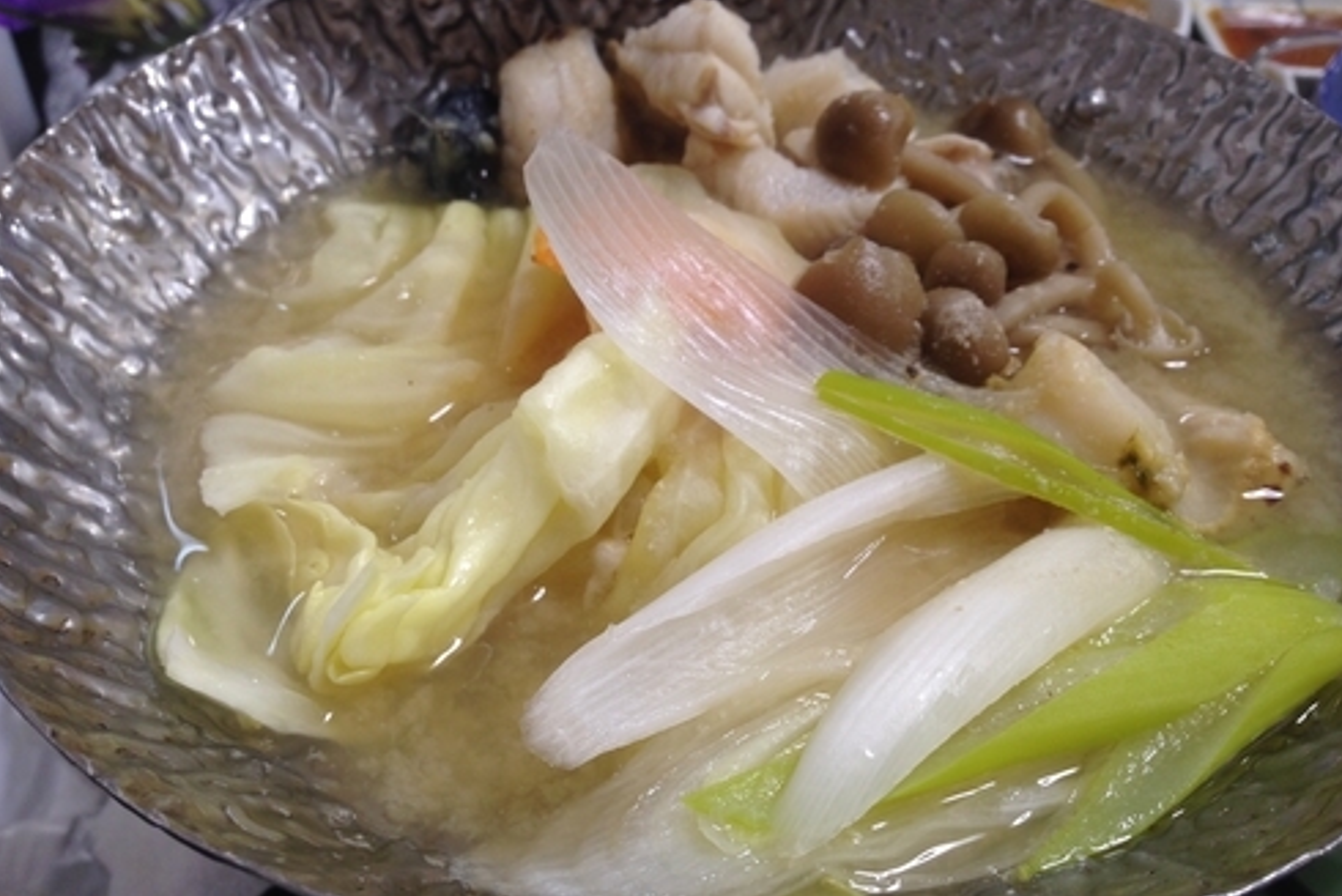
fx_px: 1305
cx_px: 668
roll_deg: +3.9
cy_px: 506
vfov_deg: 37.8
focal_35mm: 35
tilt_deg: -43.5
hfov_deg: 54.4
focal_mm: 4.12
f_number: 2.4
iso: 64
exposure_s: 1/20
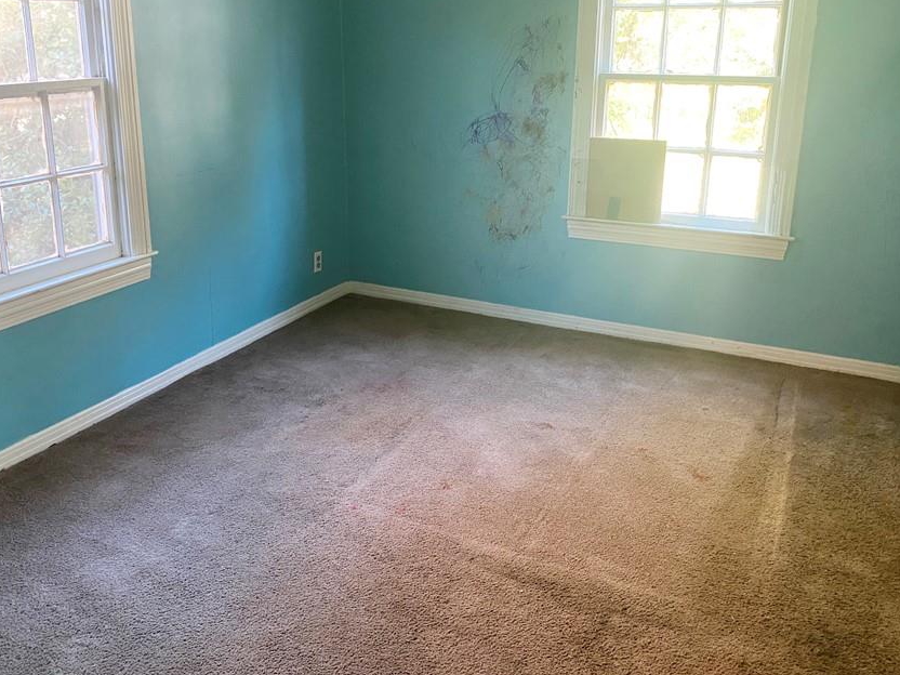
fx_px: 832
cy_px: 266
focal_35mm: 32
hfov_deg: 56.7
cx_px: 410
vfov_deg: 43.9
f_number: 1.8
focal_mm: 4.25
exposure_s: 1/60
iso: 250
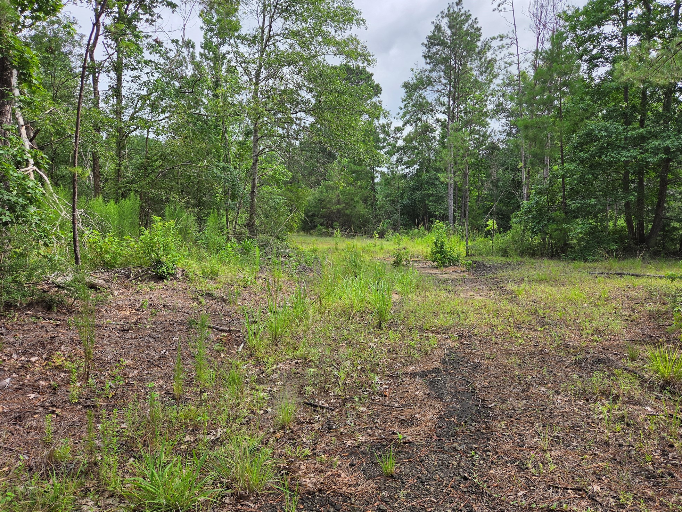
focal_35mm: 24
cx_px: 343
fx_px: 473
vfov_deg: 56.8
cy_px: 256
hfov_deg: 71.6
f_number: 1.8
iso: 80
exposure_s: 1/2671
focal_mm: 5.4
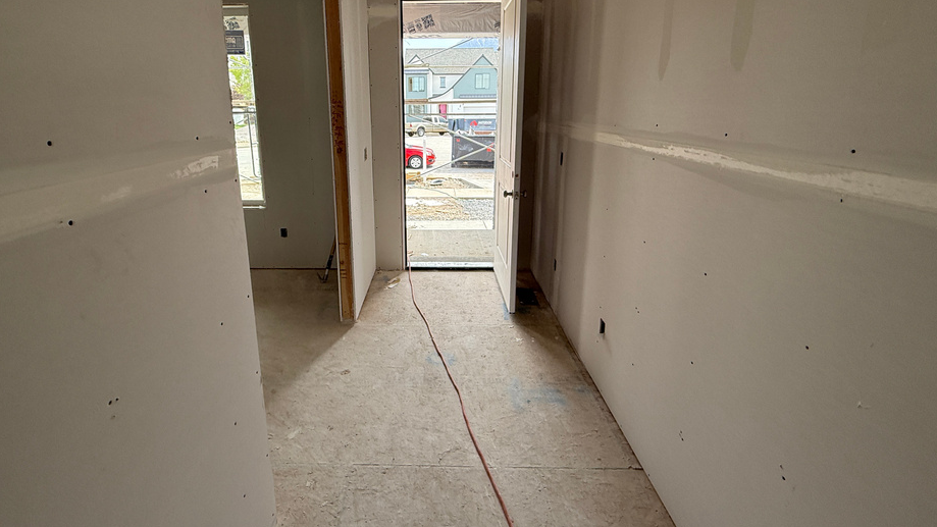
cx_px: 429
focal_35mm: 17
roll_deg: +1.1
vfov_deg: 63.0
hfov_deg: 95.7
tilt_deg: -11.8
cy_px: 198
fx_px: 422
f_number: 2.2
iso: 64
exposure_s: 1/229
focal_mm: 2.22
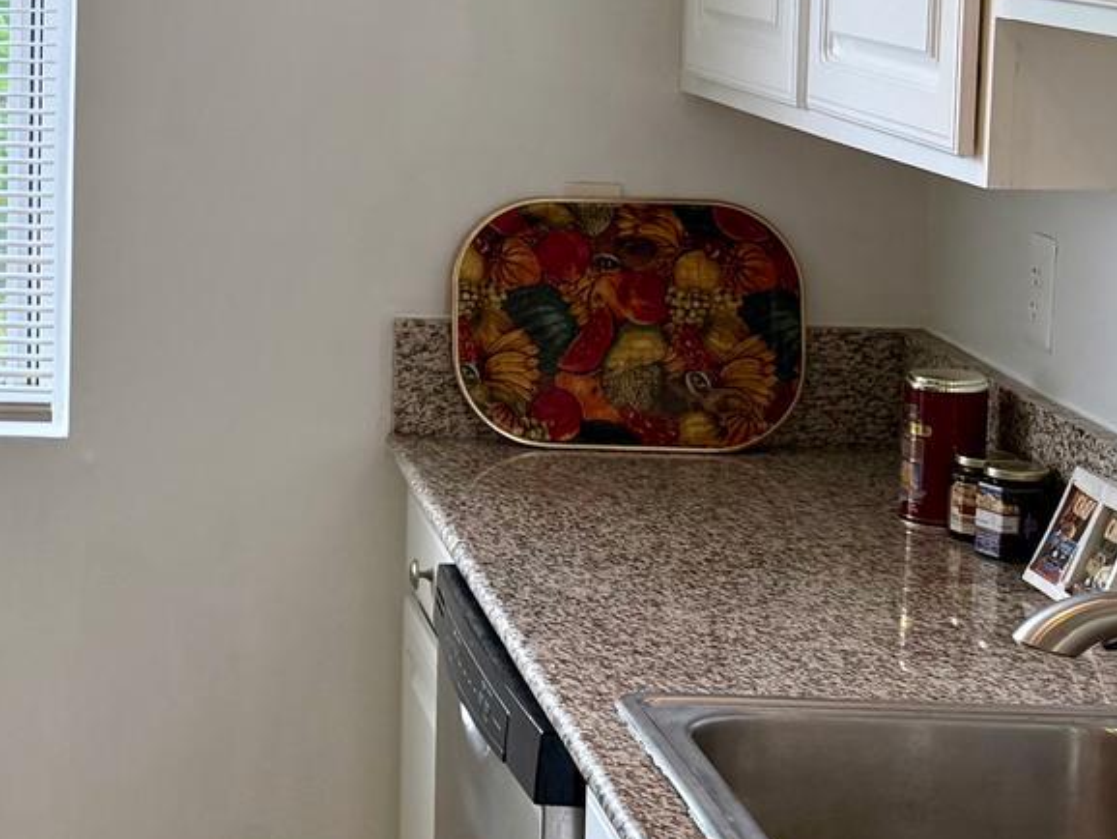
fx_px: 2744
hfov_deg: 21.3
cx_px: -255
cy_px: 186
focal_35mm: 85
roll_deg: -0.5
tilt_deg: -5.7
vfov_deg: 17.3
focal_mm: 6.76
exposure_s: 1/174
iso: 80
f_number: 1.78
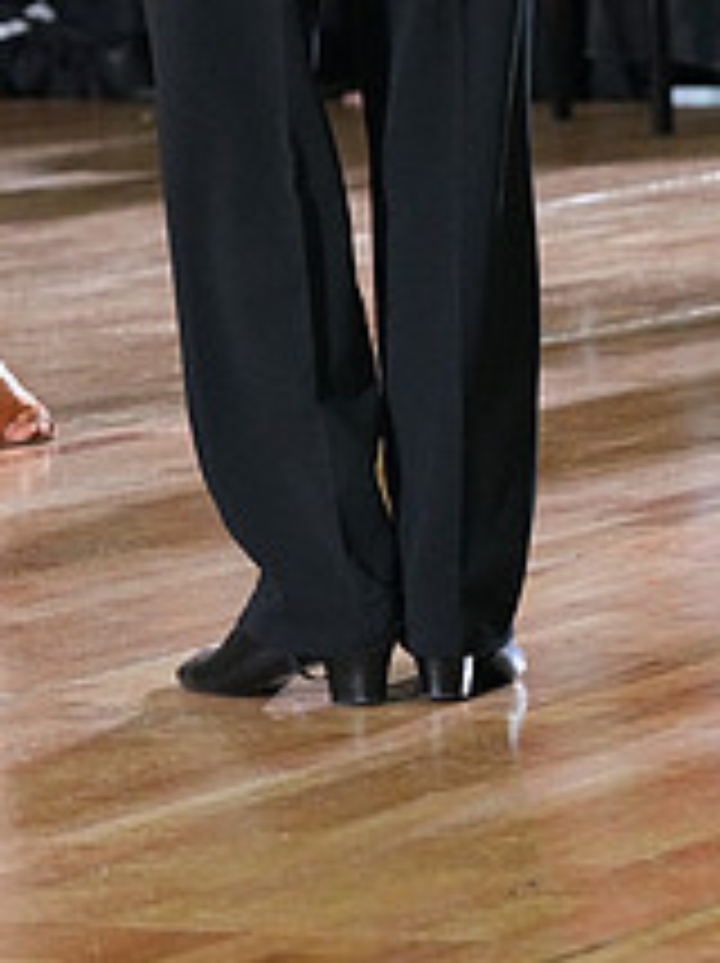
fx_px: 8475
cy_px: -243
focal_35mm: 305
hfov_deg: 4.9
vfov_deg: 6.5
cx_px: 7
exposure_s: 1/400
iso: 8000
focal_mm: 117
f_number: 5
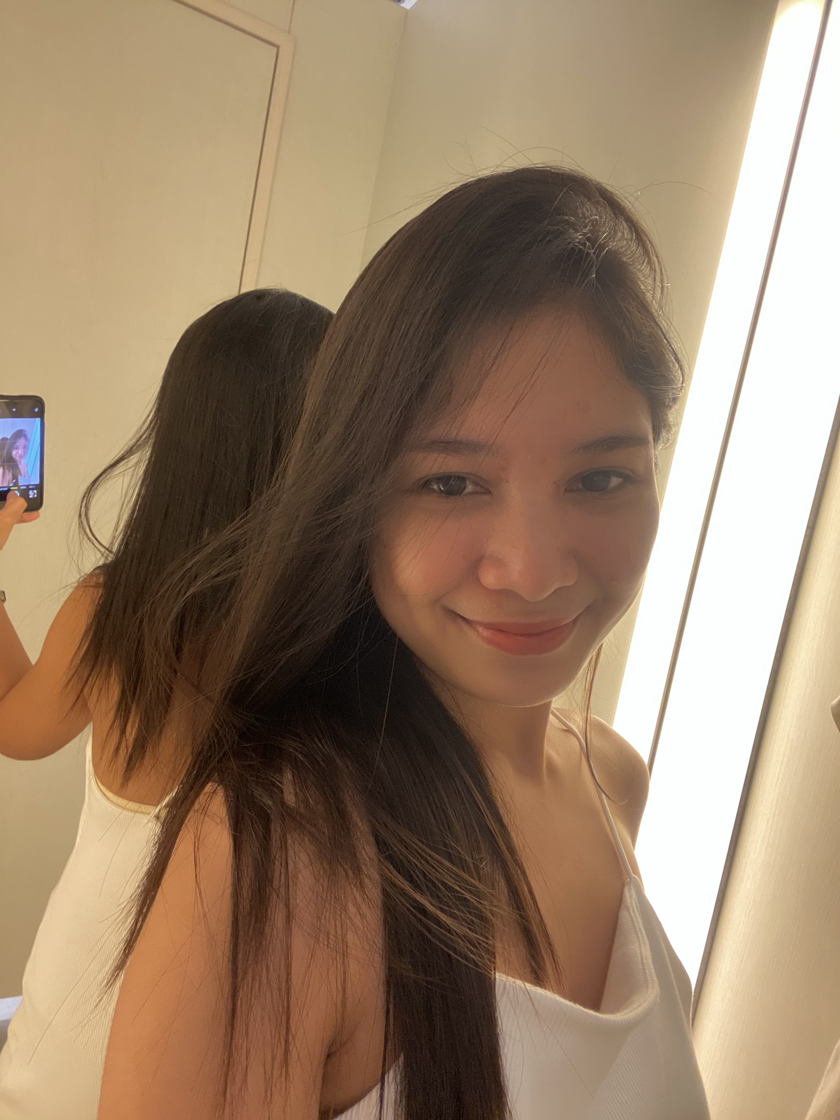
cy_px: 560
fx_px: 744
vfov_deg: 73.9
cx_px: 420
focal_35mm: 23
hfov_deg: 58.9
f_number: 2.2
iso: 250
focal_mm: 2.71
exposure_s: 1/60
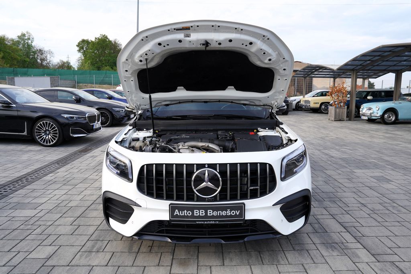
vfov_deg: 51.3
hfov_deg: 71.5
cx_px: 206
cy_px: 137
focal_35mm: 25
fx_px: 285
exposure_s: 1/160
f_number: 6.3
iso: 100
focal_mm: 25
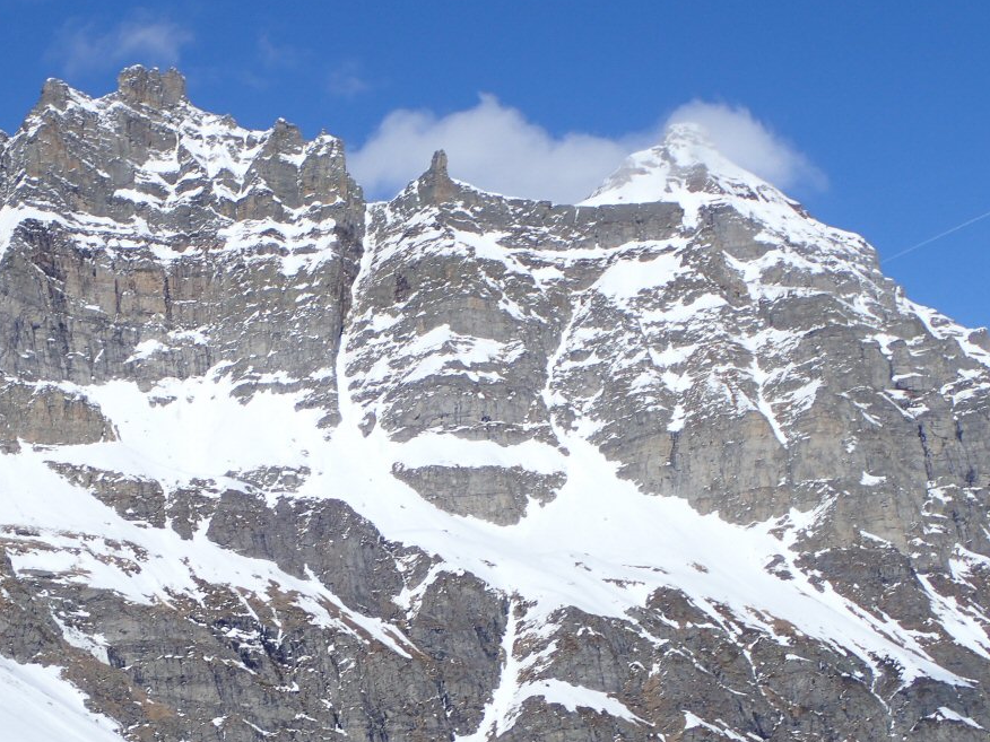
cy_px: 444
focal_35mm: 70
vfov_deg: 21.0
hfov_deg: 27.6
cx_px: 334
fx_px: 2002
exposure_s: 1/200
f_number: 13
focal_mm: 8.41
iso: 100
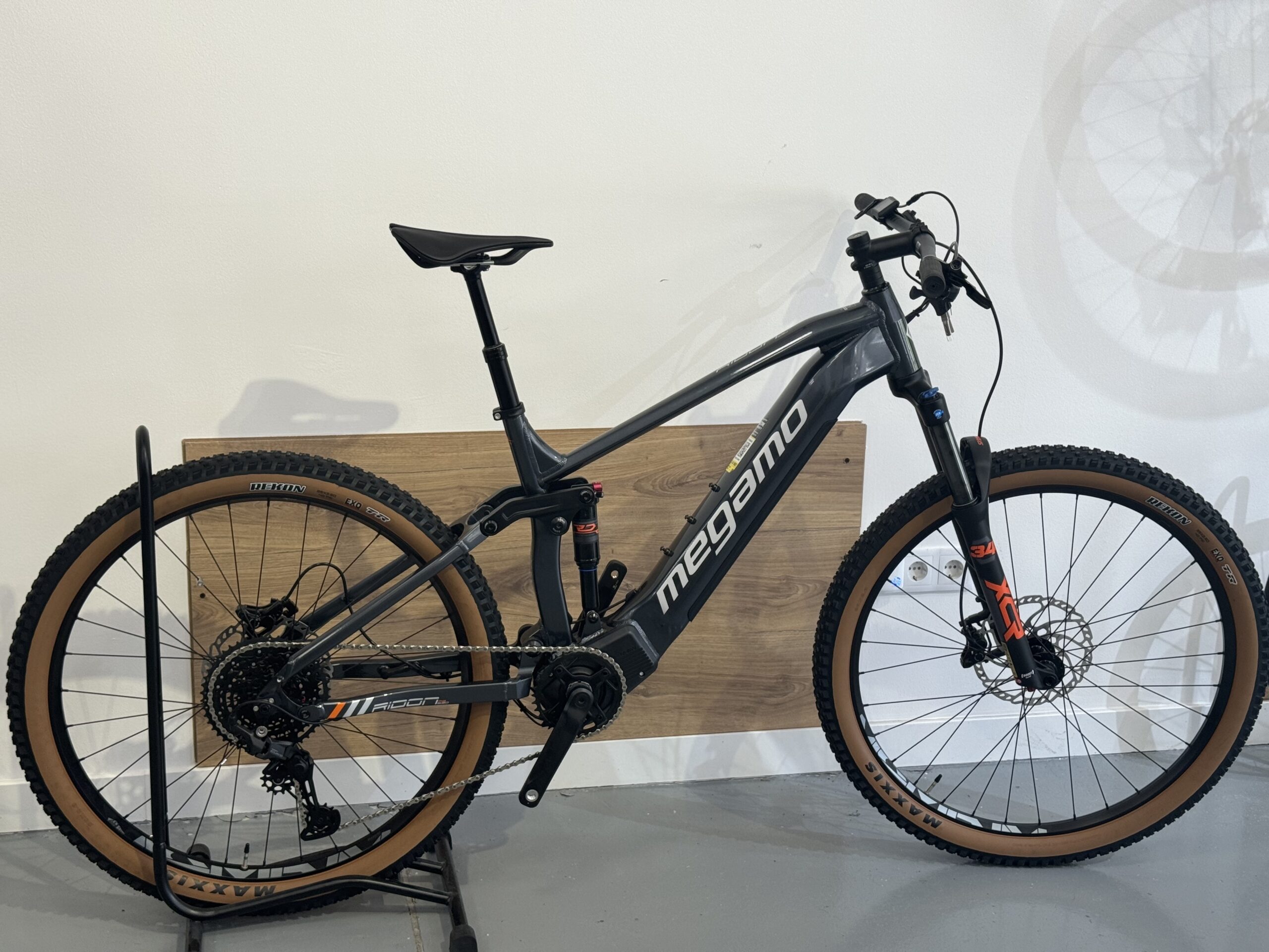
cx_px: 634
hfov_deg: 39.7
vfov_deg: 30.3
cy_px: 476
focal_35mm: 48
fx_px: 1760
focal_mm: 6.76
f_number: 1.78
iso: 64
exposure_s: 1/100
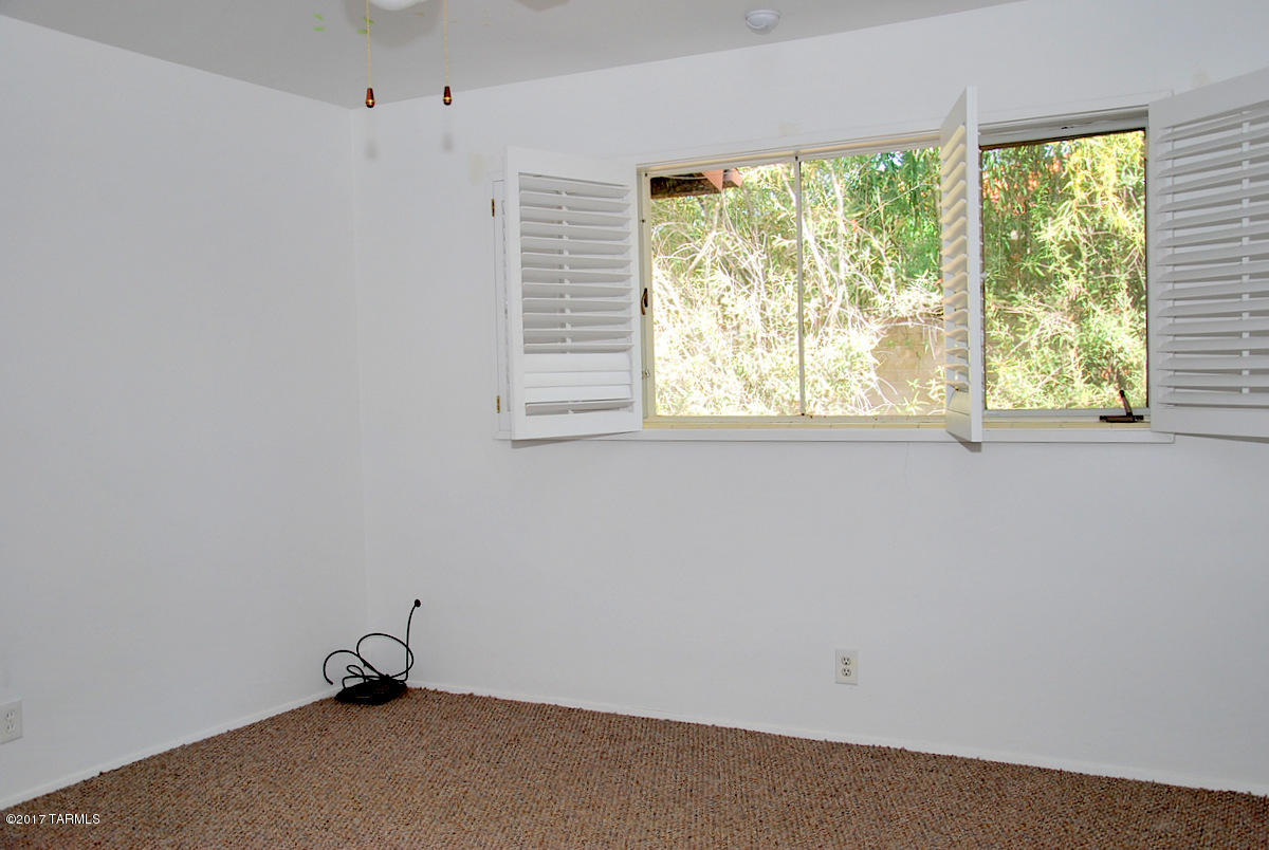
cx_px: 634
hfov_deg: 57.2
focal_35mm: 33
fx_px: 1165
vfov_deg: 40.1
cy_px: 425
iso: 200
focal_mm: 22
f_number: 4
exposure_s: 1/60
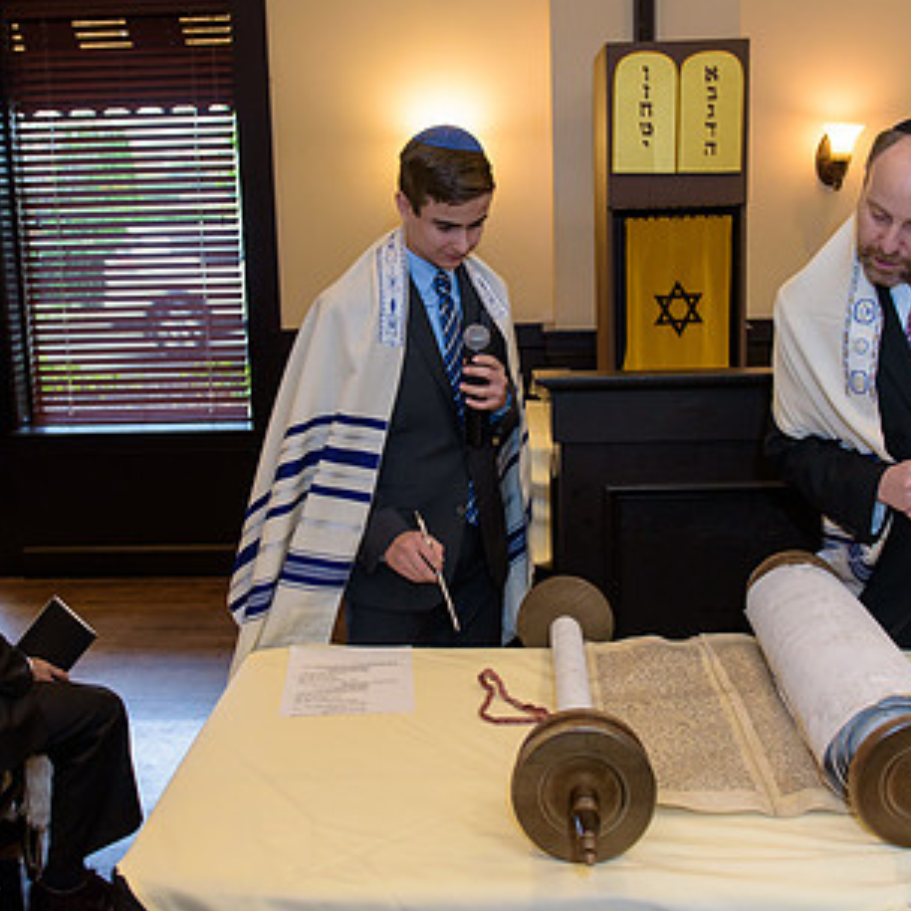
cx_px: 460
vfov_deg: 39.9
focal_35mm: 42
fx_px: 1251
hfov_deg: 40.0
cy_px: 390
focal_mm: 26
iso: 1250
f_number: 3.2
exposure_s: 1/125
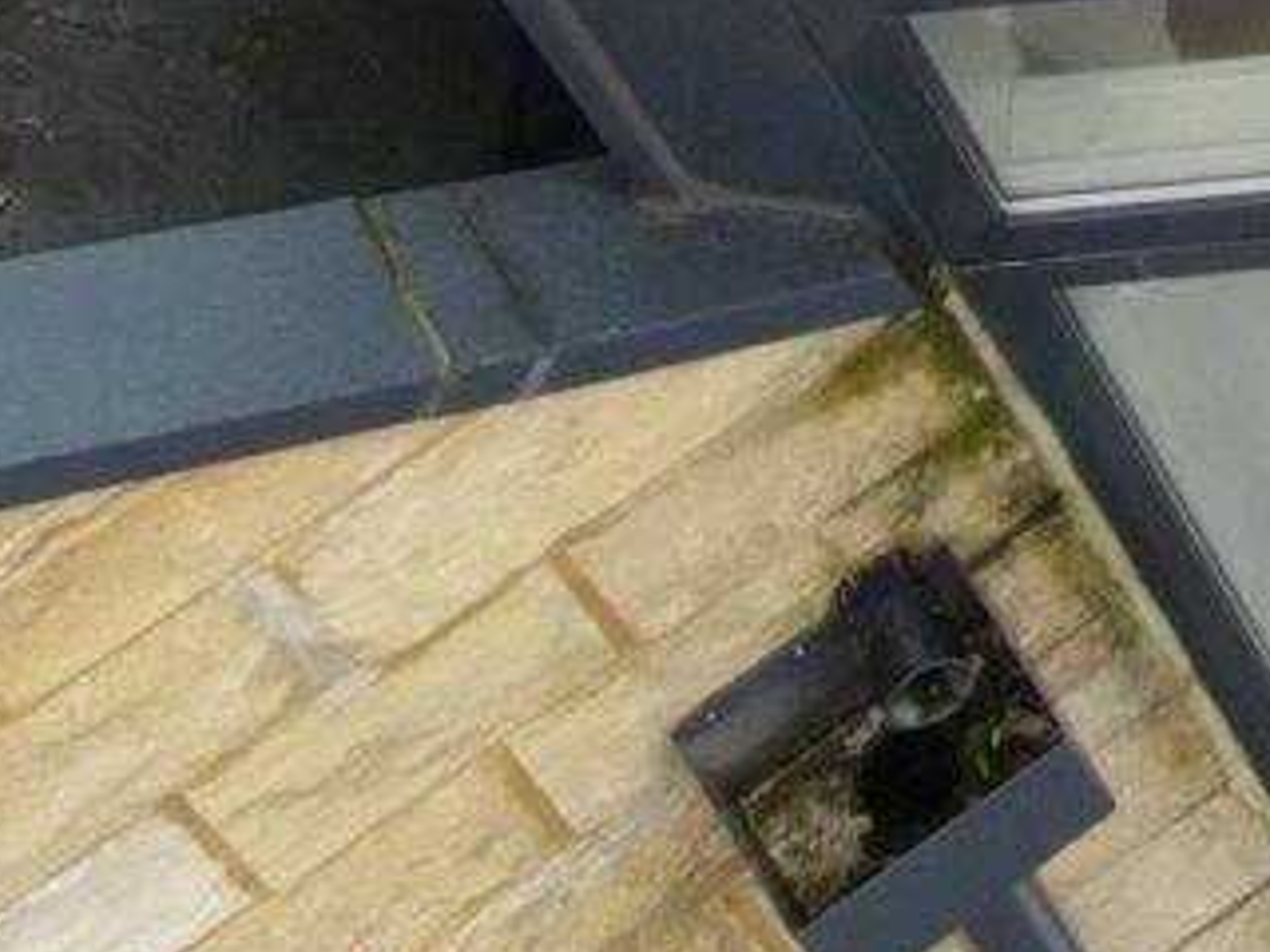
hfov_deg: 9.1
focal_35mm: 192
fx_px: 7044
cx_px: 3207
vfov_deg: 6.7
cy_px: -2360
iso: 100
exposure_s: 1/40
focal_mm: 4.5
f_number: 2.8
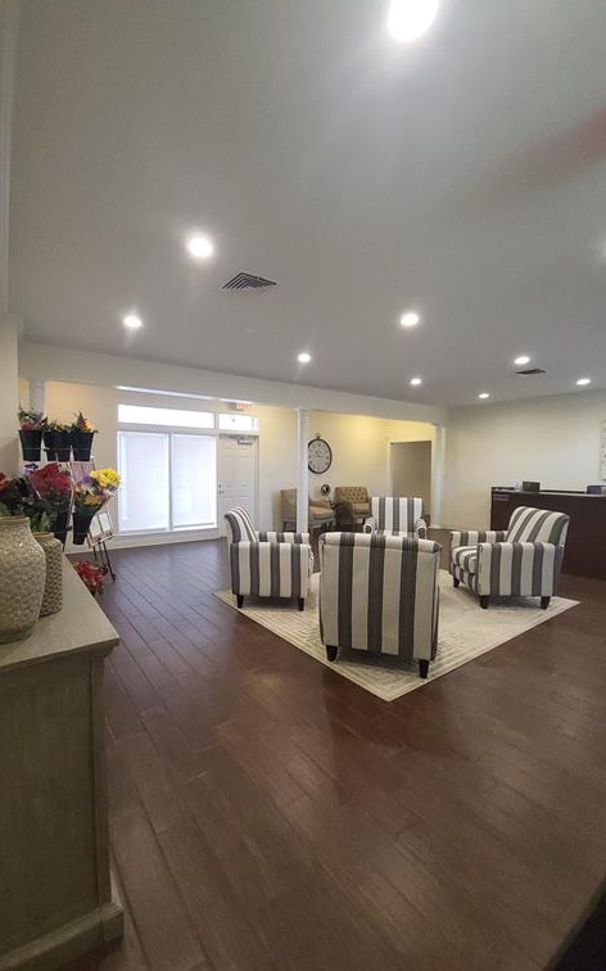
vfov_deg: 105.3
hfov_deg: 78.5
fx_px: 370
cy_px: 480
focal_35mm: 14
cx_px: 280
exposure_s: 1/60
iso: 400
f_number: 2.2
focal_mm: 1.74
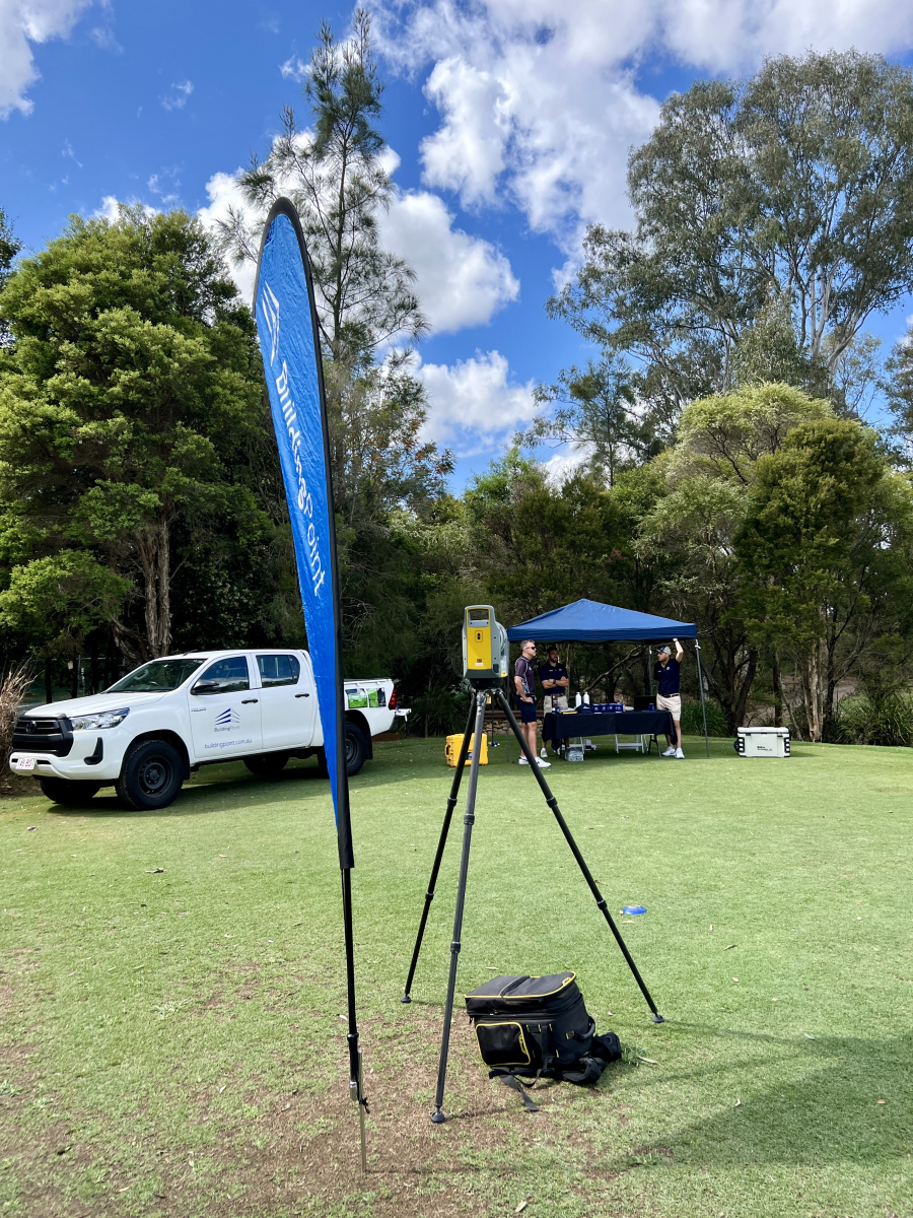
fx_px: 914
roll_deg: +1.0
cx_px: 456
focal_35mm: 26
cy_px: 609
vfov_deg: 67.3
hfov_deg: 53.1
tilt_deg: +2.6
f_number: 1.5
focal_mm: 5.7
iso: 50
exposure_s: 1/1779
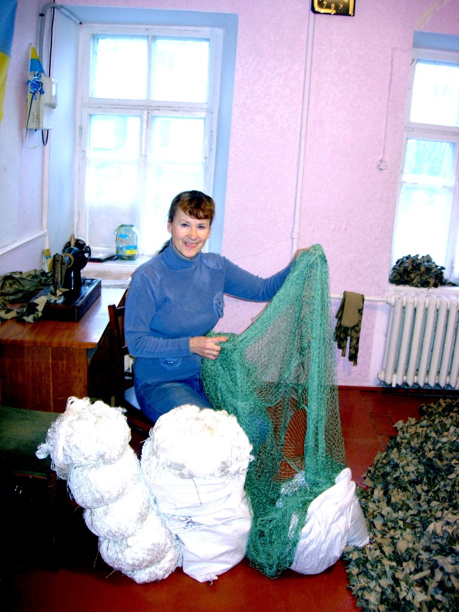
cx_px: 230
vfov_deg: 49.0
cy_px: 306
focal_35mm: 38
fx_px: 672
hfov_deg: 37.7
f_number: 2.8
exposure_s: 1/9.2
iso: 79
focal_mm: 7.8
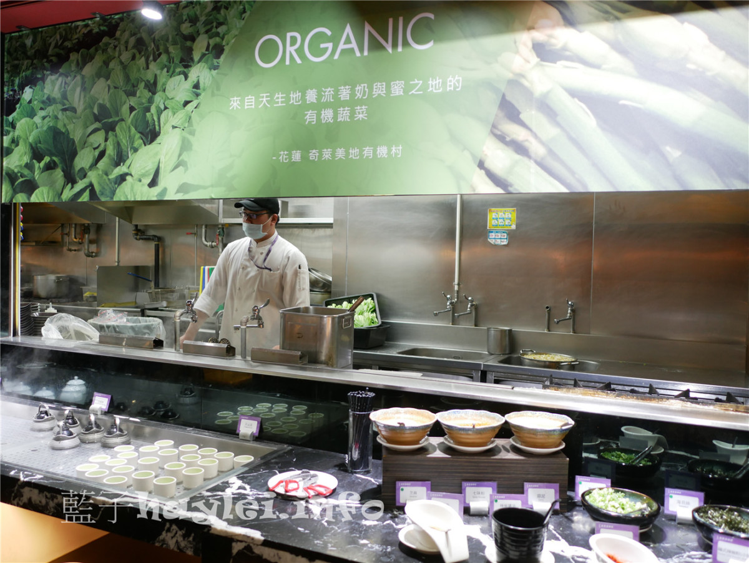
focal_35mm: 30
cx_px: 374
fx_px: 650
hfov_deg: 59.9
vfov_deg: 46.9
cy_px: 282
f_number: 1.7
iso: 400
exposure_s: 1/60
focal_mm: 15
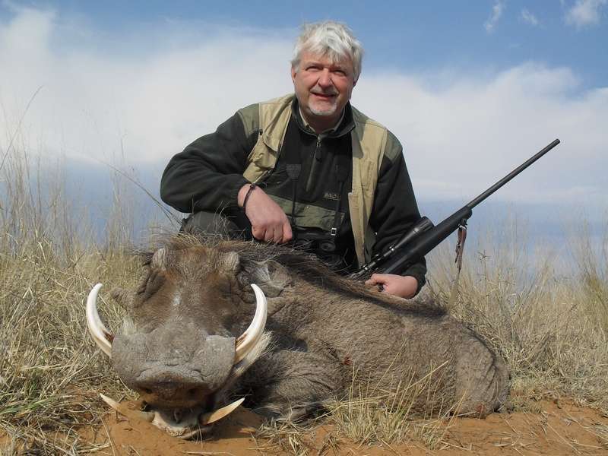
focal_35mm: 38
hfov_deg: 49.0
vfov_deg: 37.7
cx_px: 304
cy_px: 228
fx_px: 667
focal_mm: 6.3
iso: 80
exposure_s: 1/180
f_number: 8.3
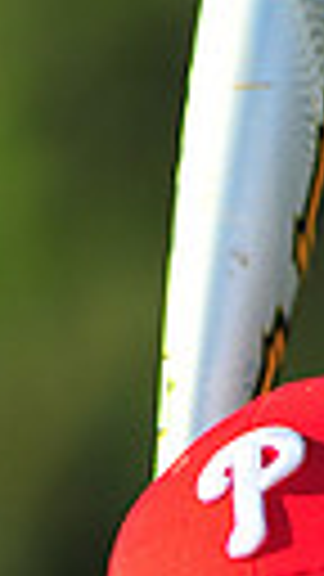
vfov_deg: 2.5
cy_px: 747
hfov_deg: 1.4
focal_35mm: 853
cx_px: 310
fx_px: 13028
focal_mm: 180
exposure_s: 1/2000
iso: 200
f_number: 4
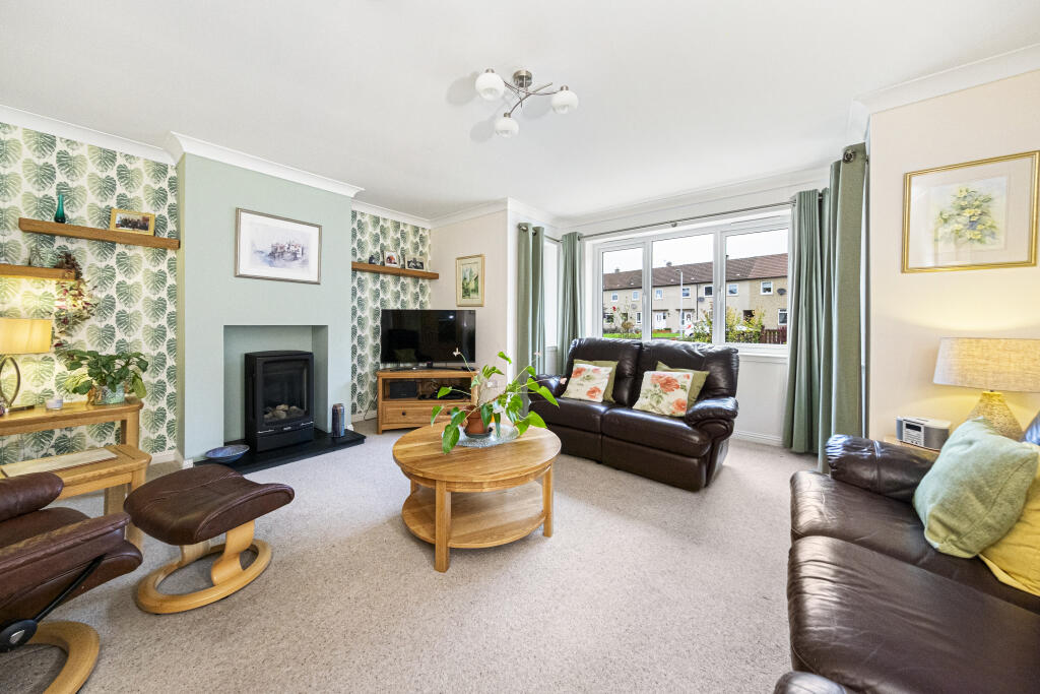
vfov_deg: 90.0
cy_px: 347
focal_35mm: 12
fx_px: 347
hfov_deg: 112.6
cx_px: 520
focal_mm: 8
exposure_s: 1/50
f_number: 6.4
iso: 400
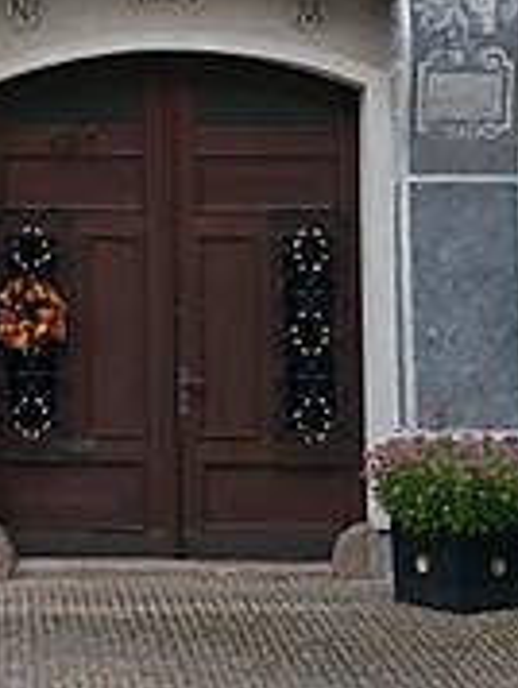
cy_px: -464
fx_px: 2190
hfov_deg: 13.0
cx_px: -166
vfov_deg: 15.8
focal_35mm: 110
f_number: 7.1
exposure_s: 1/200
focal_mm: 34
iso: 100
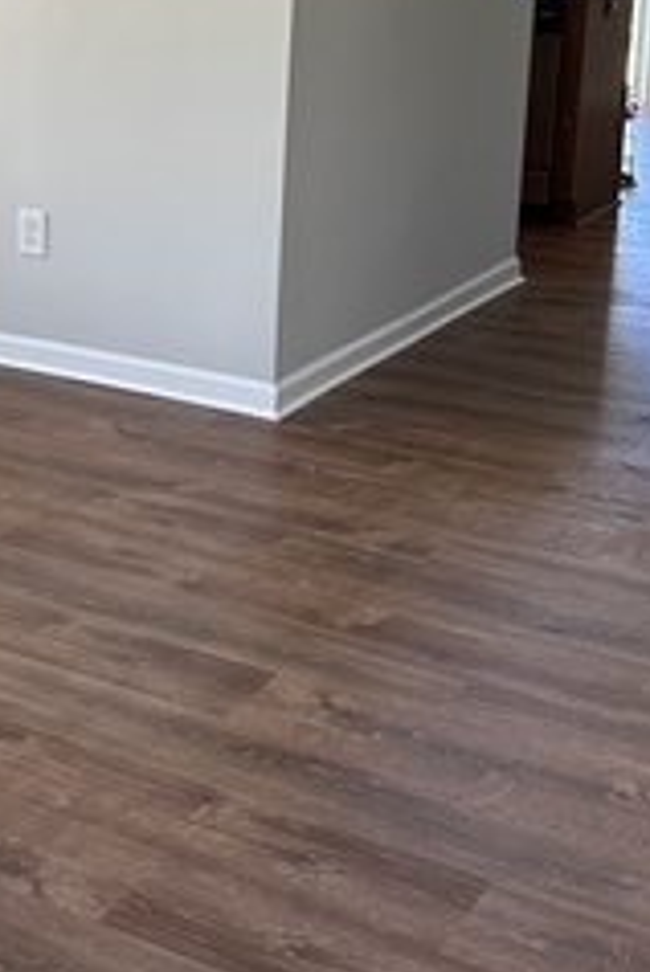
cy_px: 194
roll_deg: +0.8
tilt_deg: -10.4
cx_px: -266
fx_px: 1893
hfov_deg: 17.8
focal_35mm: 70
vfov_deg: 28.2
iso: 160
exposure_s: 1/121
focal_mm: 6.86
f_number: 1.78
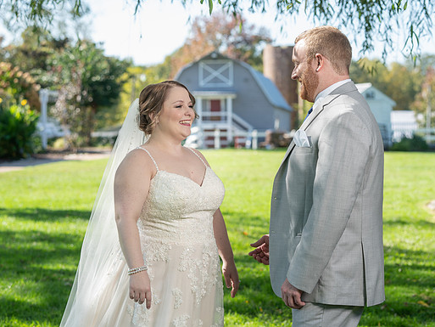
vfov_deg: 16.6
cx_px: 261
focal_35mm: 89
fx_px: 1119
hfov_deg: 22.0
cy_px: 178
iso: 50
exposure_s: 1/200
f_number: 4
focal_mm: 73
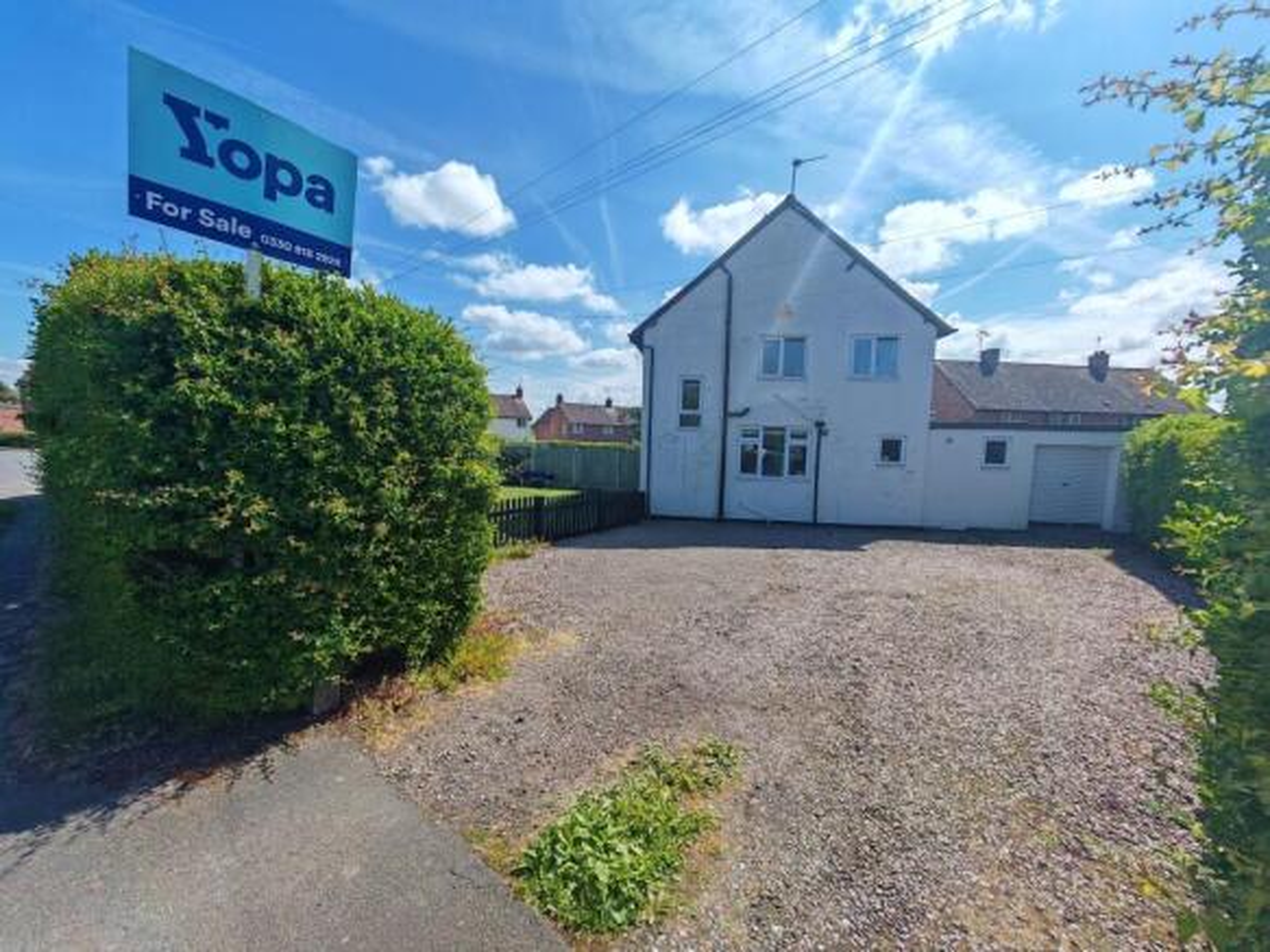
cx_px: 635
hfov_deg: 106.2
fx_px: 477
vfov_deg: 89.9
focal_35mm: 13
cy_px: 476
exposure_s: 1/1100
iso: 50
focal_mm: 1.82
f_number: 2
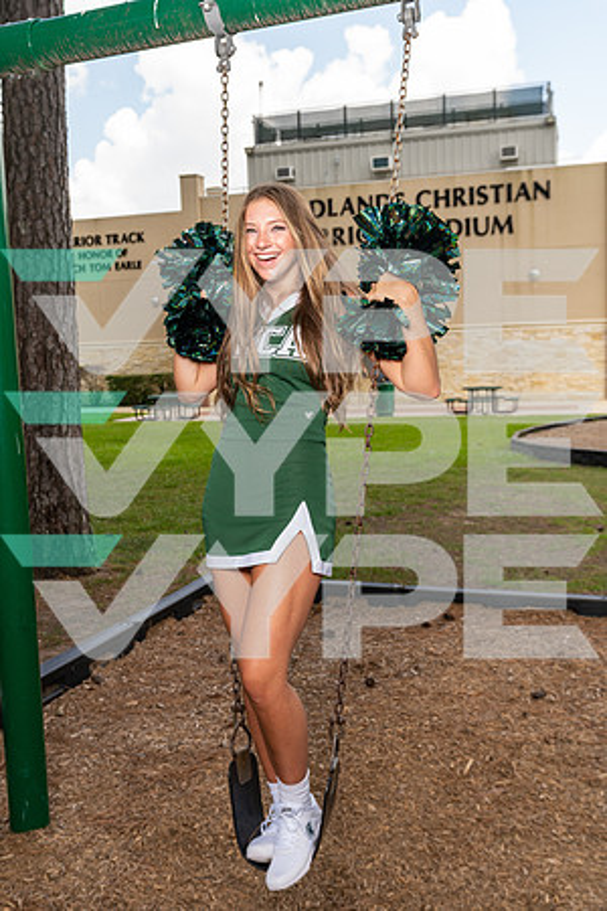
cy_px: 456
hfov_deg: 35.9
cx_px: 304
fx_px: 936
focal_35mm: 37
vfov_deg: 51.9
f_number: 5
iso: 200
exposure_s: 1/250
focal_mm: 37
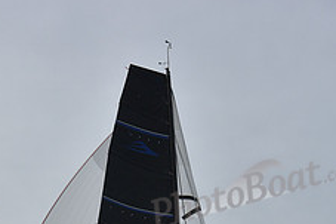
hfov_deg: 11.5
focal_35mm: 179
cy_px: 426
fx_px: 1669
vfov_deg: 7.4
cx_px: 75
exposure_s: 1/800
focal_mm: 70
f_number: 8
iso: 250
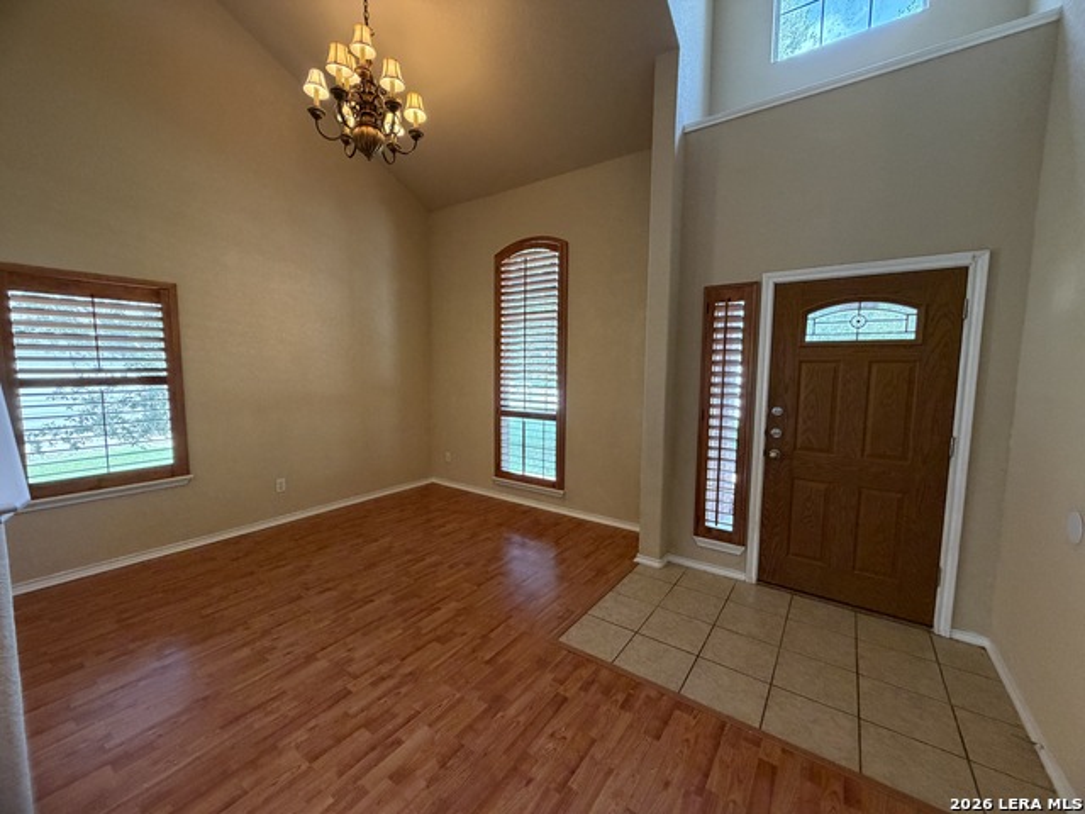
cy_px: 407
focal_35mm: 14
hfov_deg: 102.1
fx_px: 439
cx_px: 542
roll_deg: -0.6
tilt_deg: -5.3
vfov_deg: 85.7
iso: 400
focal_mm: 2.22
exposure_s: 1/60
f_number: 2.2
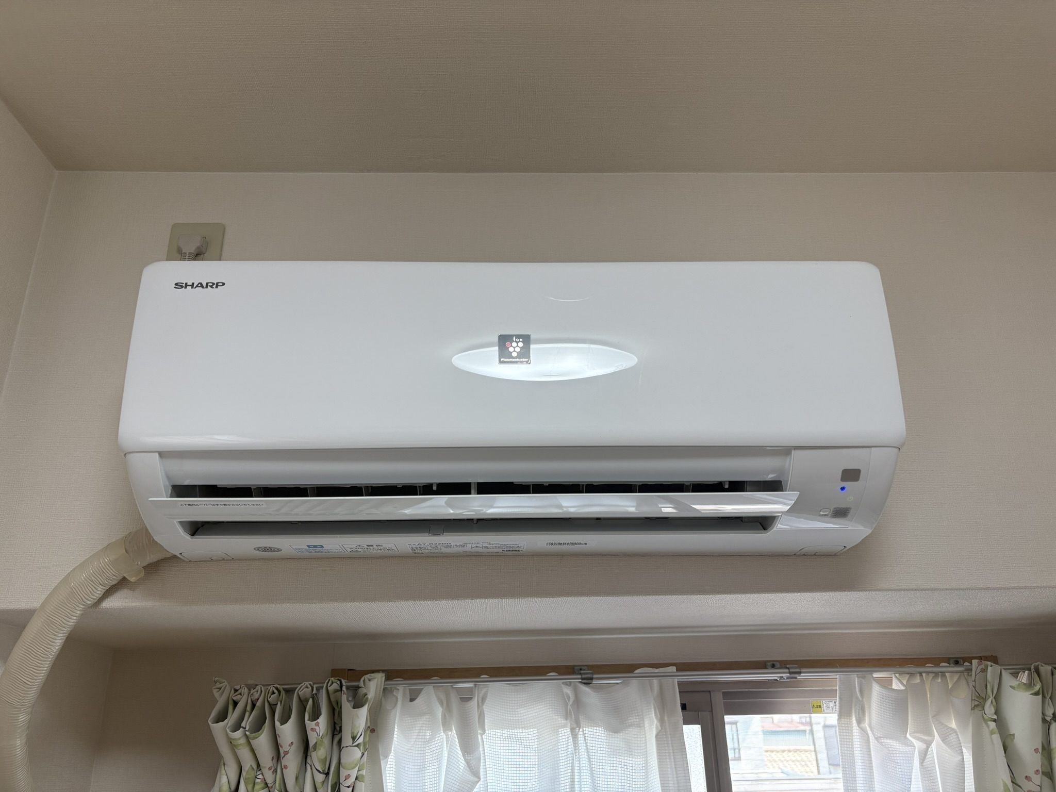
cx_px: 528
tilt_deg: +22.3
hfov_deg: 67.3
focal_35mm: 26
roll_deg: +1.5
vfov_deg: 53.1
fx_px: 793
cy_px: 396
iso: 100
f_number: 1.6
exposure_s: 1/186
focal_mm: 5.96
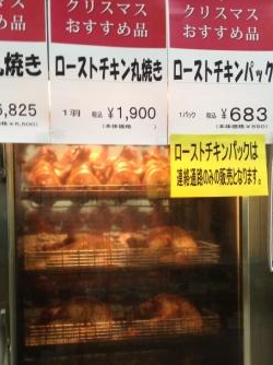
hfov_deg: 30.8
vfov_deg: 40.3
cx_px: 115
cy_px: 222
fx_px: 495
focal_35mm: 47
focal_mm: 4.28
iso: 80
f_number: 2.4
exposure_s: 1/30
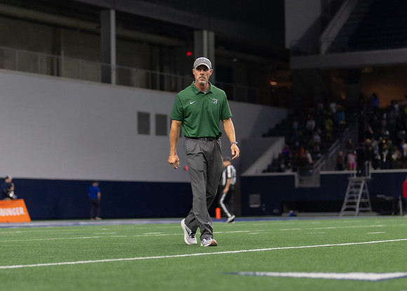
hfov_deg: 18.6
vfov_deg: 13.3
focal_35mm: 108
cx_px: 205
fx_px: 1243
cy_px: 146
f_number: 1.2
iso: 400
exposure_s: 1/1250
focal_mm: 50
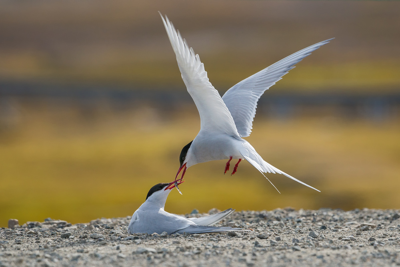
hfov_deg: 4.1
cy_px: 134
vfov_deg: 2.8
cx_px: 200
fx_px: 5556
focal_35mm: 500
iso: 800
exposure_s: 1/1600
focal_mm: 500
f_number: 10
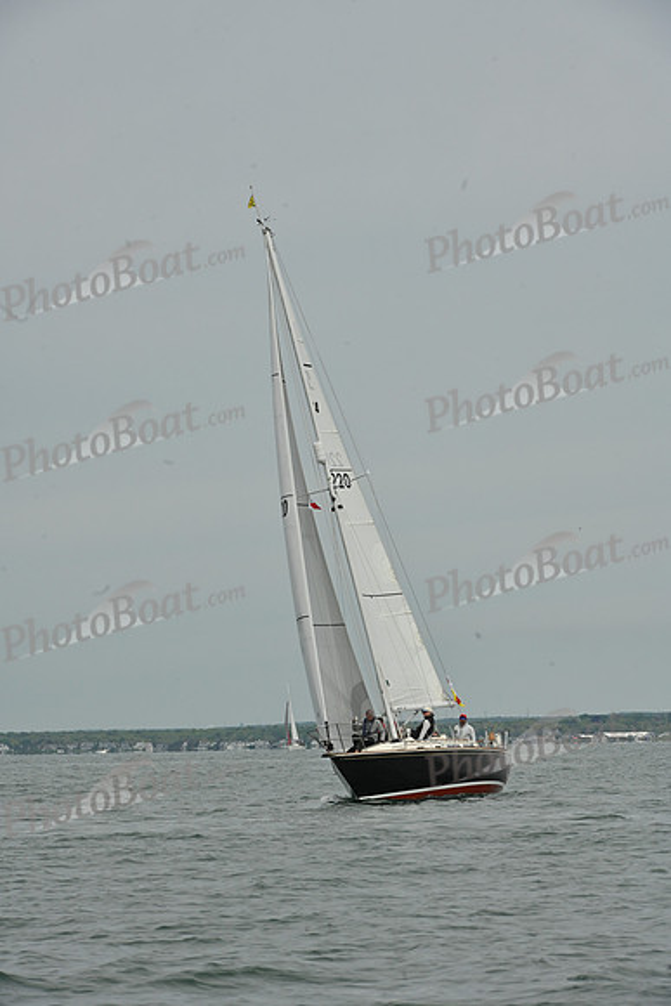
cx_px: 336
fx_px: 5588
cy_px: 503
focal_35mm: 200
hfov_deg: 6.9
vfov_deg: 10.3
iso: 320
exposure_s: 1/800
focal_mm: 200
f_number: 14
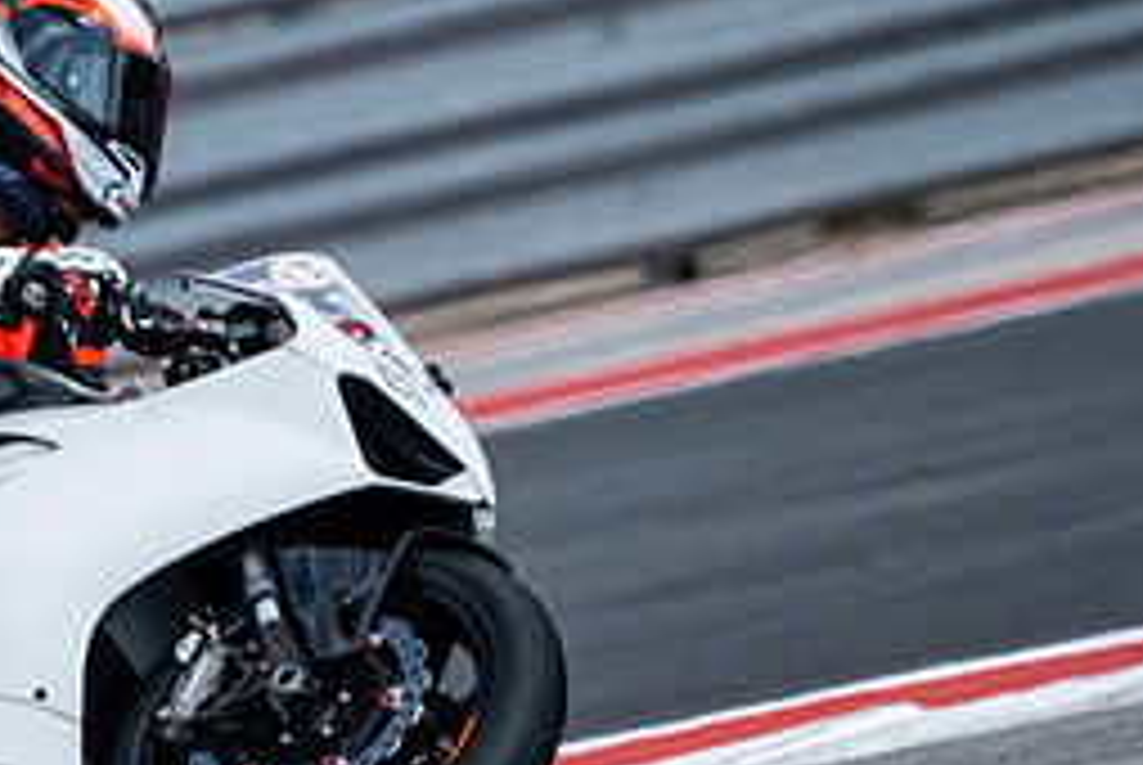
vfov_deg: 0.8
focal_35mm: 1710
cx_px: -144
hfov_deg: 1.2
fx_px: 54354
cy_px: 430
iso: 1250
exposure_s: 1/4000
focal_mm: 500
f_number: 5.6
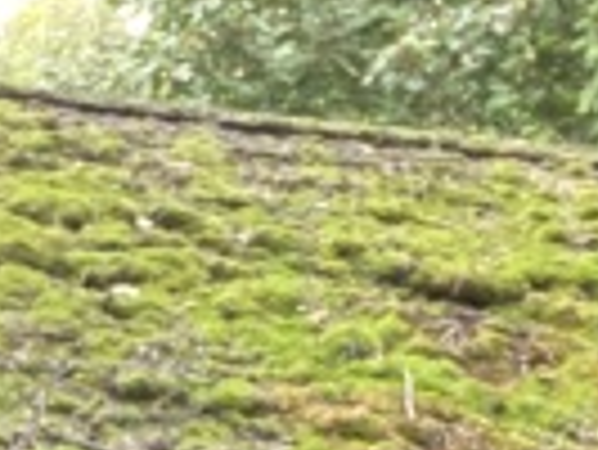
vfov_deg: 9.6
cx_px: -36
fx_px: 2386
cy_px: 1080
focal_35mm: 138
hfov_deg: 14.0
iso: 200
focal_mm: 2.71
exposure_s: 1/60
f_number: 2.2
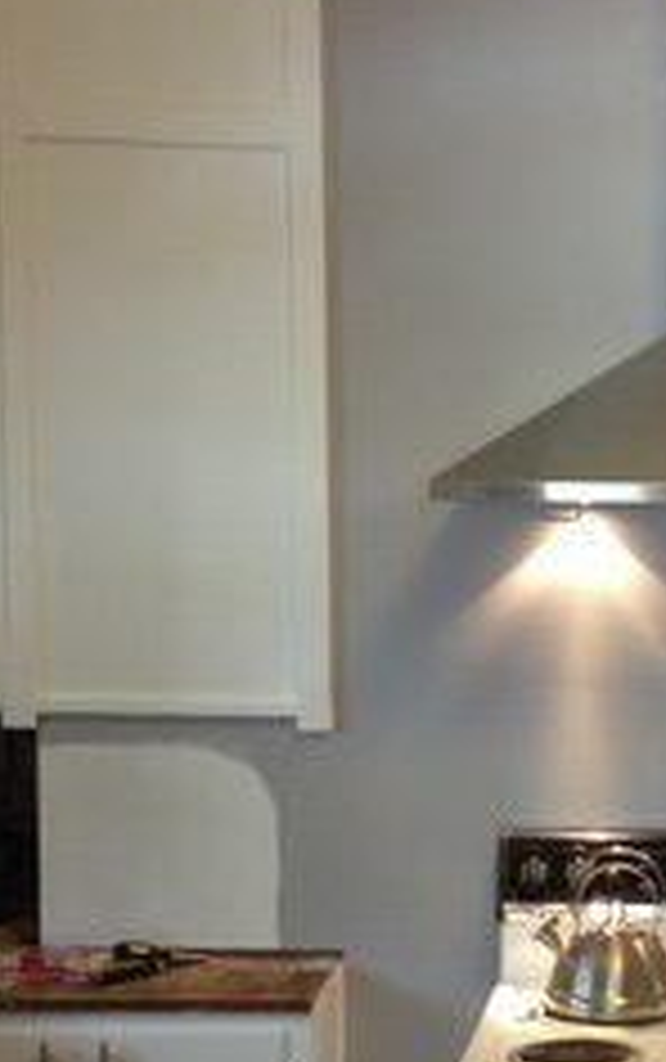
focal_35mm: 74
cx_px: 754
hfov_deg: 17.0
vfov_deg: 27.7
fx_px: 2144
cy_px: 702
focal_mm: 4.13
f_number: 2.4
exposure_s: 1/20
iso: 125
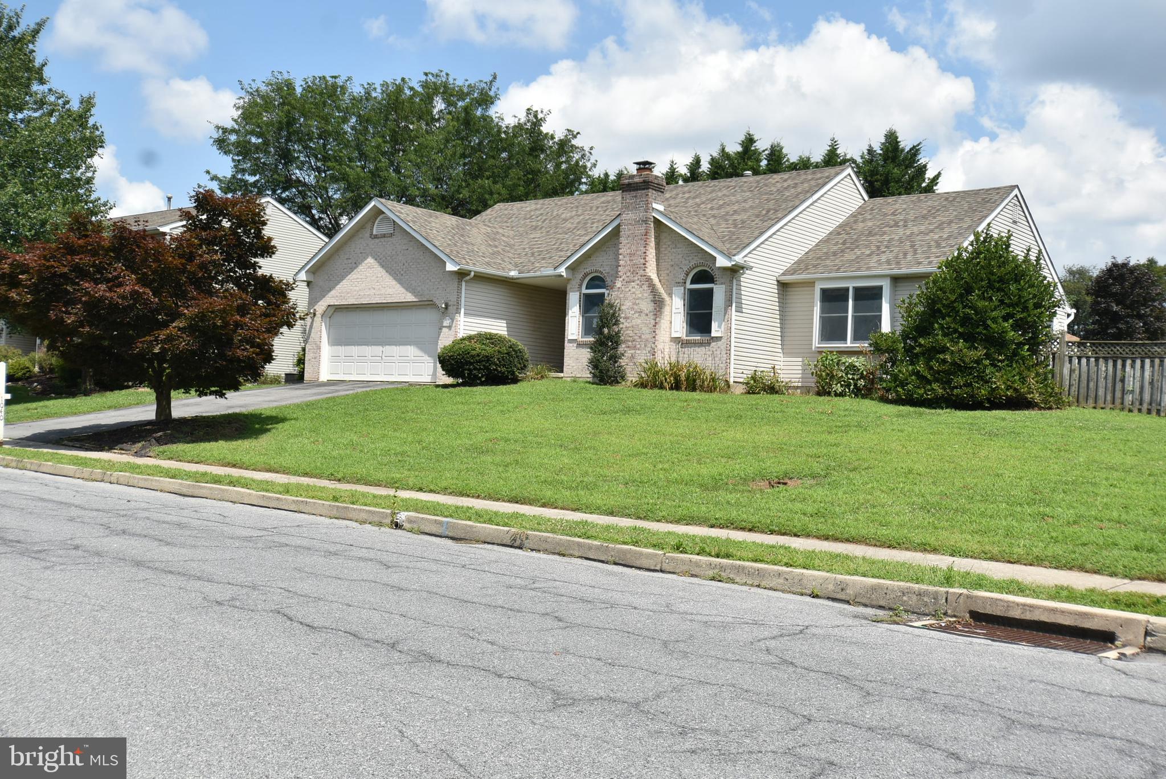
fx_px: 1167
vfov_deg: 36.9
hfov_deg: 53.1
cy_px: 390
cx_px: 583
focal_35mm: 36
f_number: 8
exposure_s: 1/500
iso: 200
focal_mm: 24
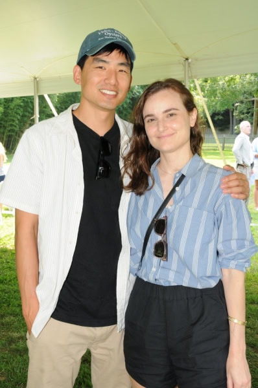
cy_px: 194
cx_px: 129
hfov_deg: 26.4
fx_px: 550
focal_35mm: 51
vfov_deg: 38.9
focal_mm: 34
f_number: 10
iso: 640
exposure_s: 1/60
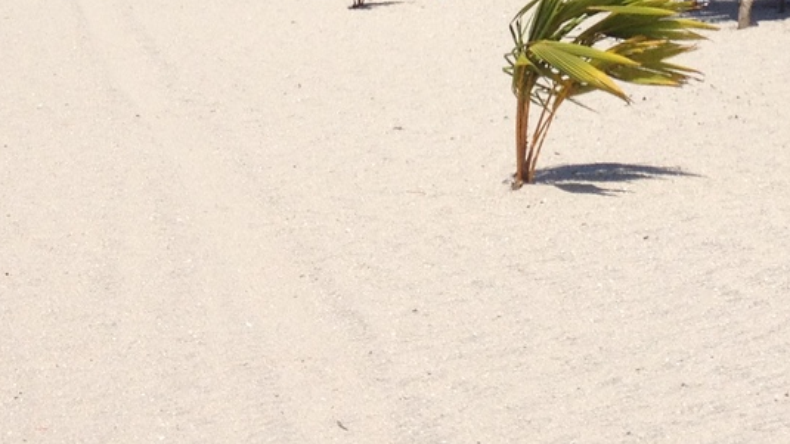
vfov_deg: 10.2
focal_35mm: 114
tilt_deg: -0.2
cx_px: 642
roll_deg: -0.1
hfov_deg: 18.6
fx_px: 2388
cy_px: -264
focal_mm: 4.28
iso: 50
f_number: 2.4
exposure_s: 1/3067
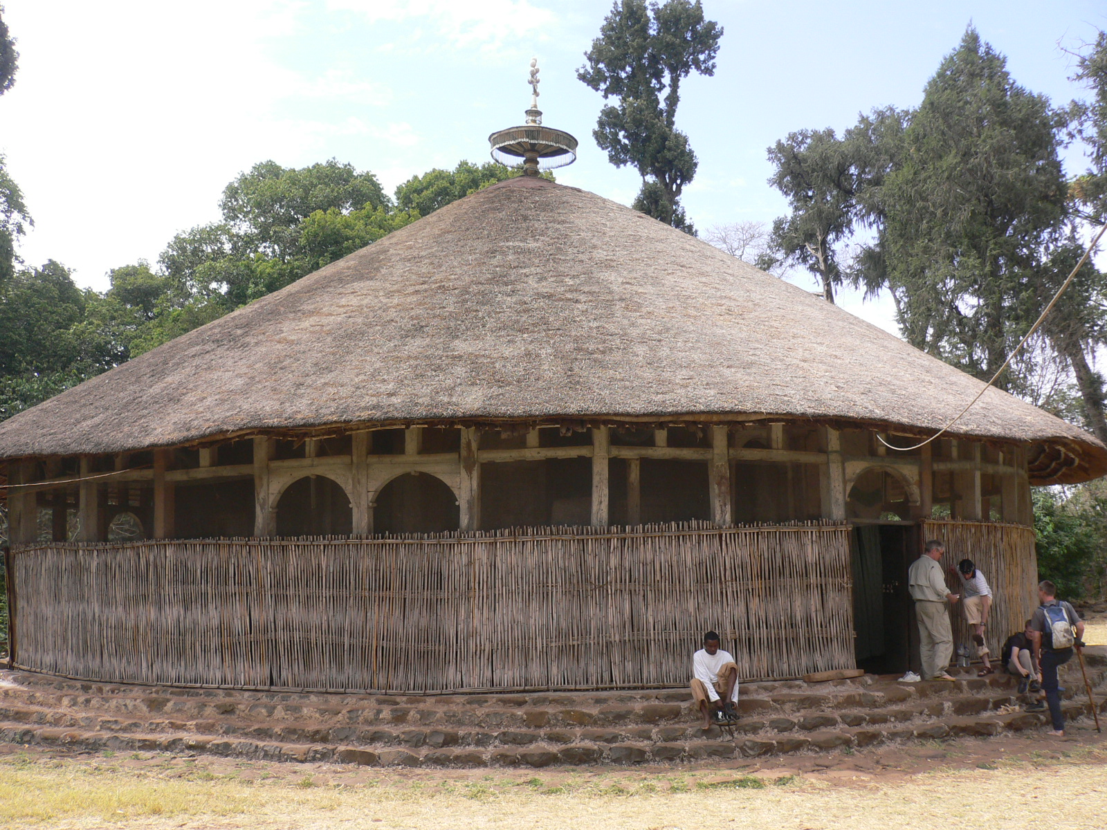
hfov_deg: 52.6
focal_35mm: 35
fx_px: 1119
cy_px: 415
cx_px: 554
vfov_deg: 40.7
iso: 80
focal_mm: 5.8
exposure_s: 1/125
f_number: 5.6
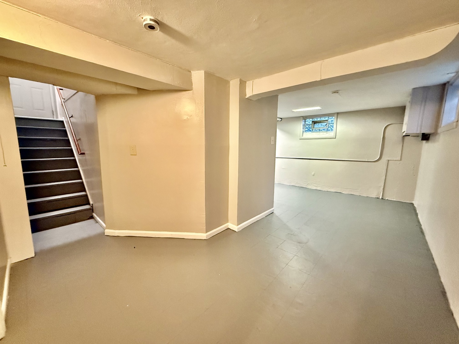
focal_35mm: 14
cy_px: 172
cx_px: 230
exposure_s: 1/40
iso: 1000
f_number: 2.2
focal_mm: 2.22
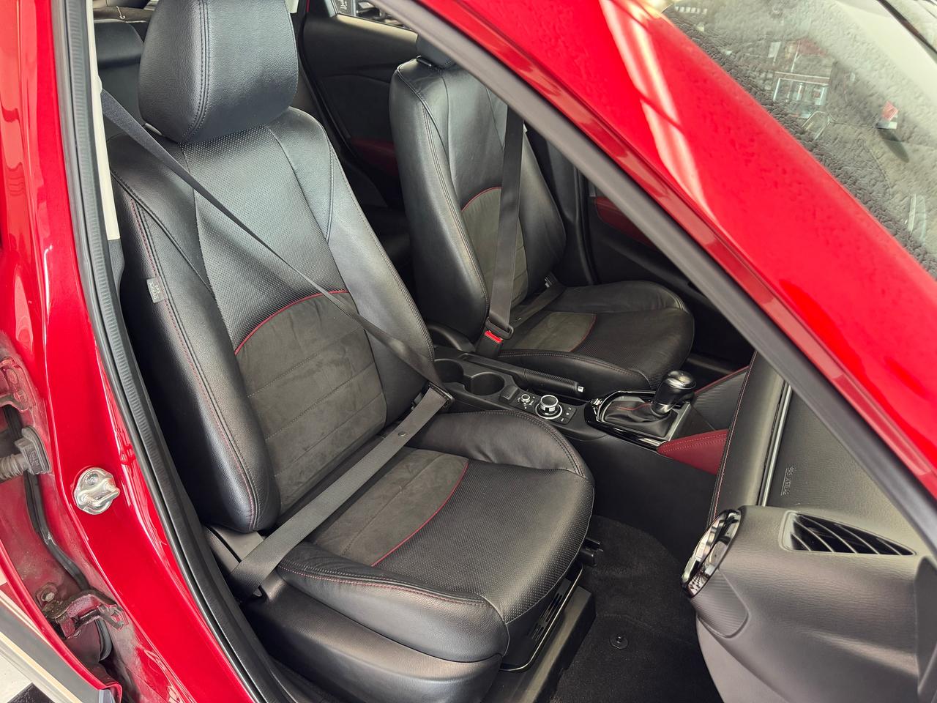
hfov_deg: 71.6
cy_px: 352
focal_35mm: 24
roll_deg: -2.7
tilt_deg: -32.1
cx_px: 468
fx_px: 650
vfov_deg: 56.8
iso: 400
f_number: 1.78
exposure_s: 1/60
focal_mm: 6.76
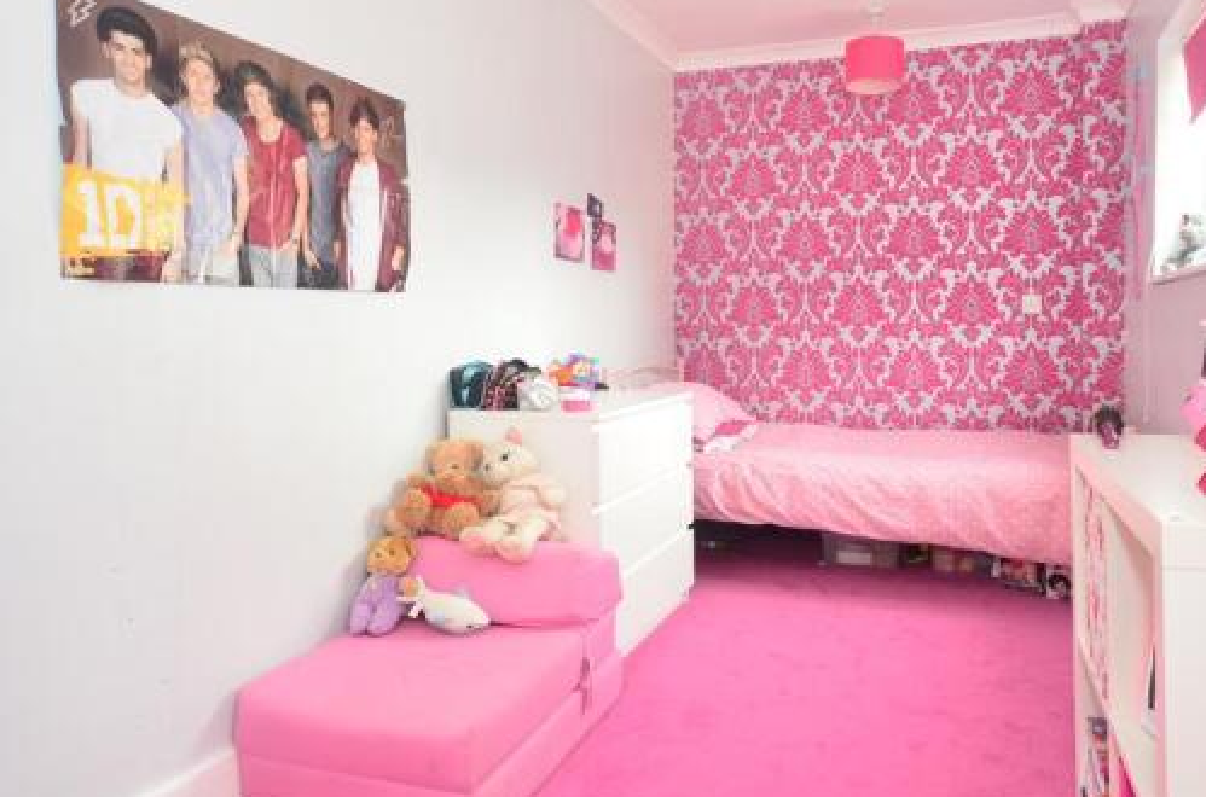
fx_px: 857
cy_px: 331
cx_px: 696
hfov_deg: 69.8
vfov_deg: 49.7
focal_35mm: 26
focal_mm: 13
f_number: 8
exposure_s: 1/3
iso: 640
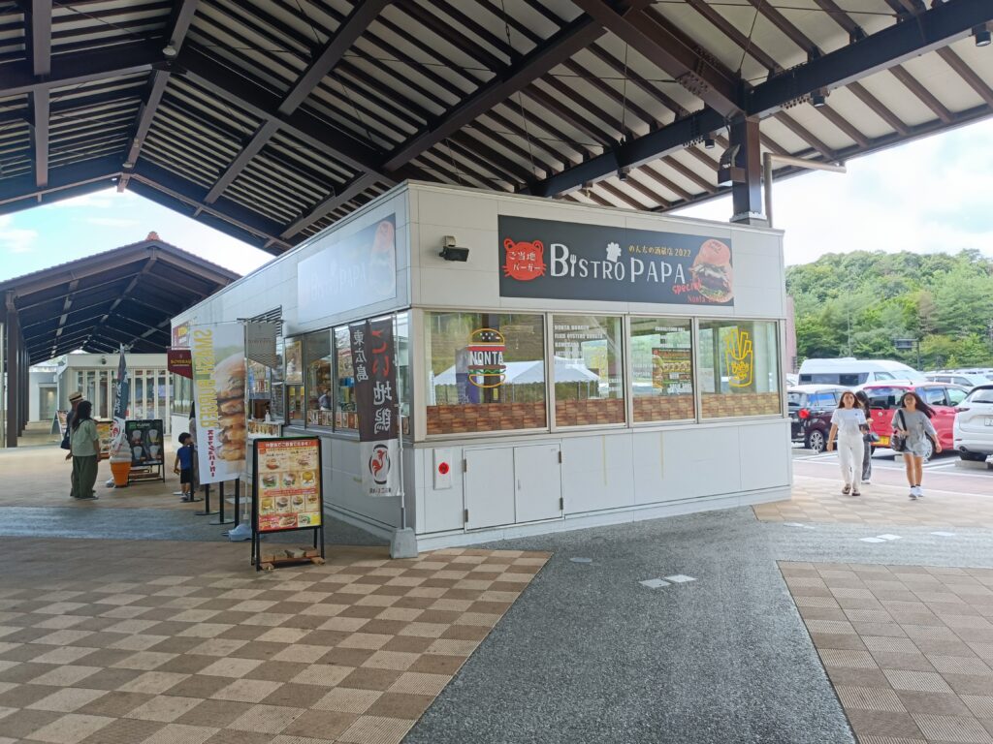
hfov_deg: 69.4
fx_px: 717
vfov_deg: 54.9
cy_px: 372
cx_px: 496
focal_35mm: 25
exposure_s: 1/99.9
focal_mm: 4.7
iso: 125
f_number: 1.7
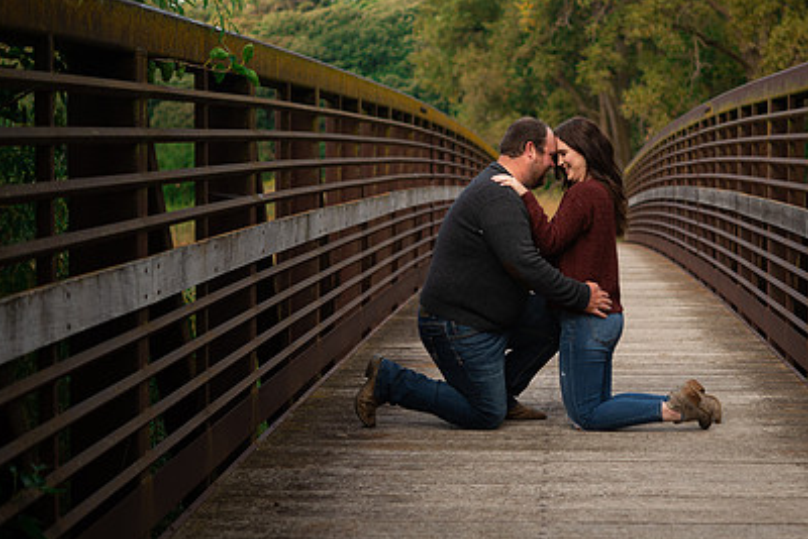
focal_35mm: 87
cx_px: 523
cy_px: 259
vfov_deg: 15.7
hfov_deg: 23.3
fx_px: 1953
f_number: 2.8
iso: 100
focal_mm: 60
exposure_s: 1/500
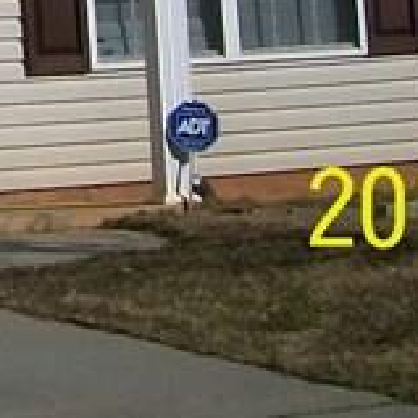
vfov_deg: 7.9
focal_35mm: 205
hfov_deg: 8.2
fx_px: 2801
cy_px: -573
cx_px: -386
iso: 80
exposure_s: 1/1401
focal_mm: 6
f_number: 4.8
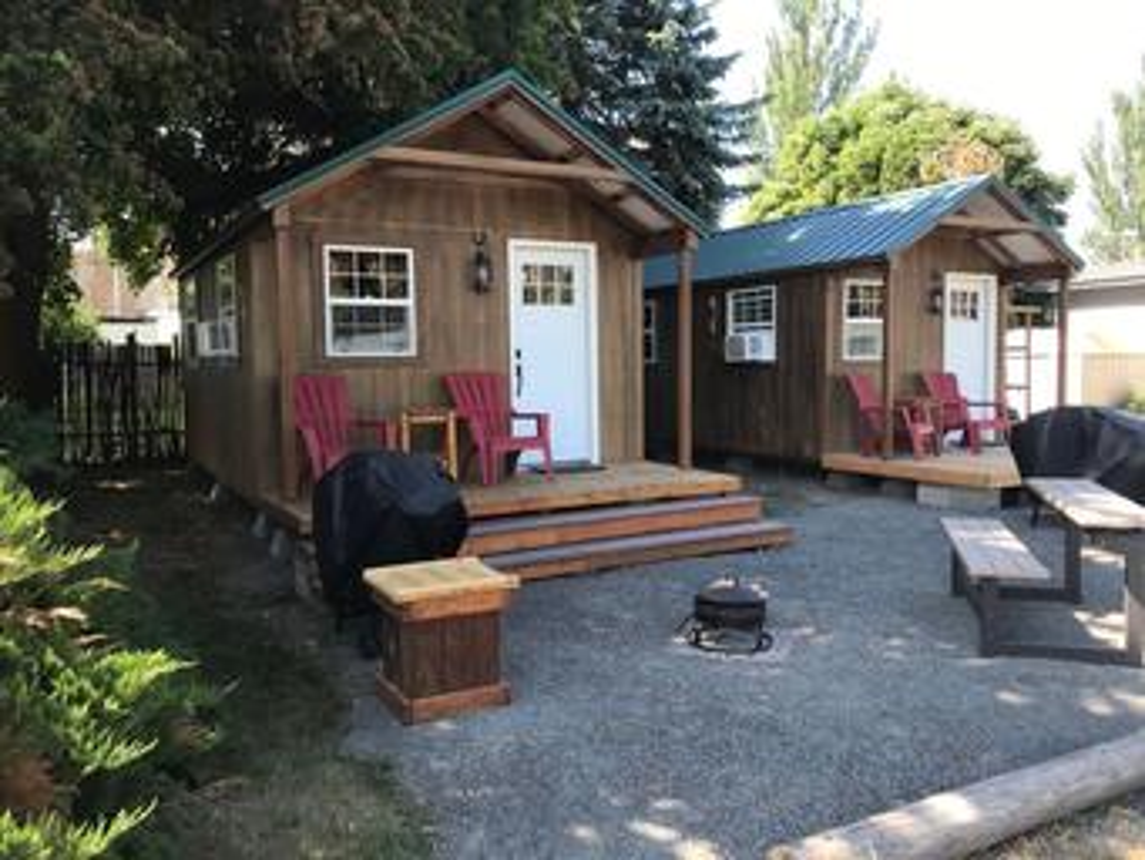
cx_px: 572
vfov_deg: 49.8
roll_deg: +0.8
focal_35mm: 28
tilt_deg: -2.9
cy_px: 430
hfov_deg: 63.4
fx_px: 926
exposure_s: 1/291
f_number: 1.8
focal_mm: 3.99
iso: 20
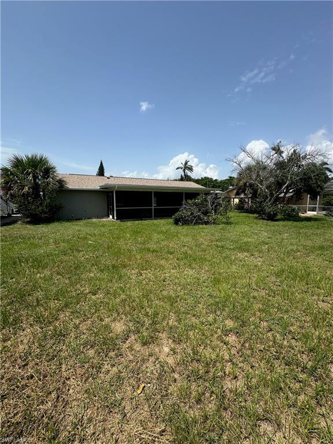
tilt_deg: -5.6
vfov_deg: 102.1
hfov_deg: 85.7
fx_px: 180
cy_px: 222
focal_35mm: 14
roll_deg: -0.4
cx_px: 166
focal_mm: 2.22
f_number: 2.2
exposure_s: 1/2212
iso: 50
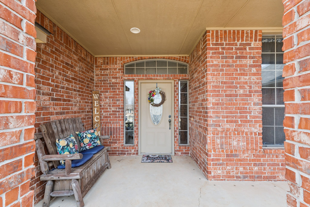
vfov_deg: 77.3
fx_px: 129
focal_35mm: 15
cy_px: 104
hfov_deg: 100.4
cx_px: 155
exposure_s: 1/500
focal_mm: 10
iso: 200
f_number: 7.1
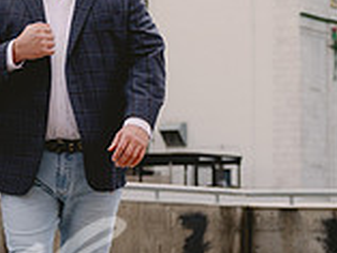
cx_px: 52
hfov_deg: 12.8
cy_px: 104
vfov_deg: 9.7
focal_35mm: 153
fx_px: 1491
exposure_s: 1/320
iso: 200
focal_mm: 40
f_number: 2.8
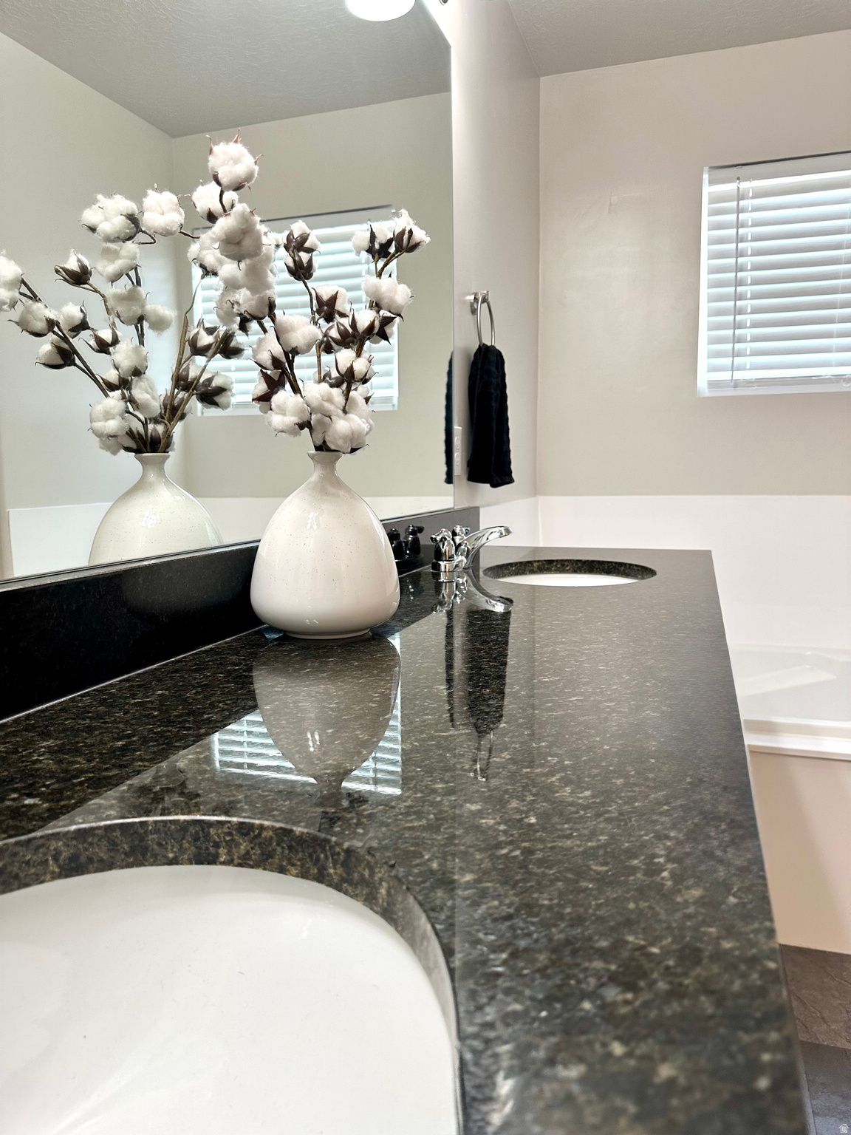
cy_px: 568
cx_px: 426
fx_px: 787
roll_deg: -0.2
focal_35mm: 24
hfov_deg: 56.8
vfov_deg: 71.6
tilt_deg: -6.9
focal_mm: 6.86
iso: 125
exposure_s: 1/120
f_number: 1.78
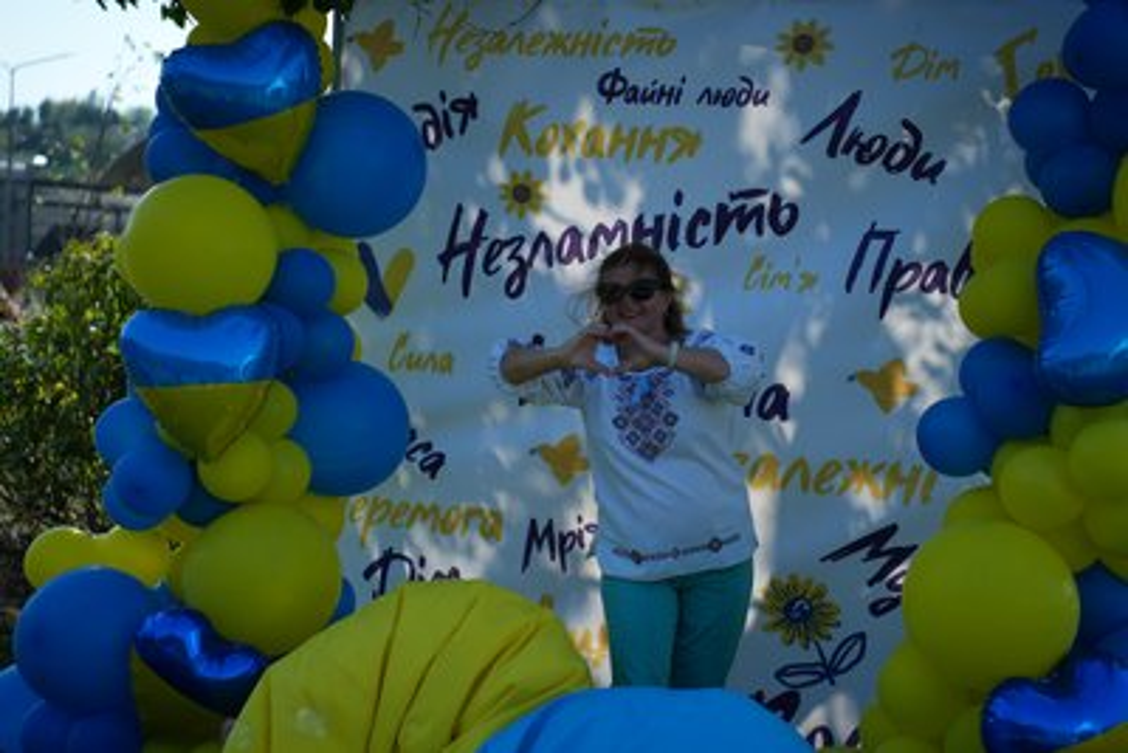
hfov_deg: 27.0
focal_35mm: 75
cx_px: 564
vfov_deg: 18.2
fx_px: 2351
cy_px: 376
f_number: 2.8
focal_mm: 75
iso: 250
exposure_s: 1/2500
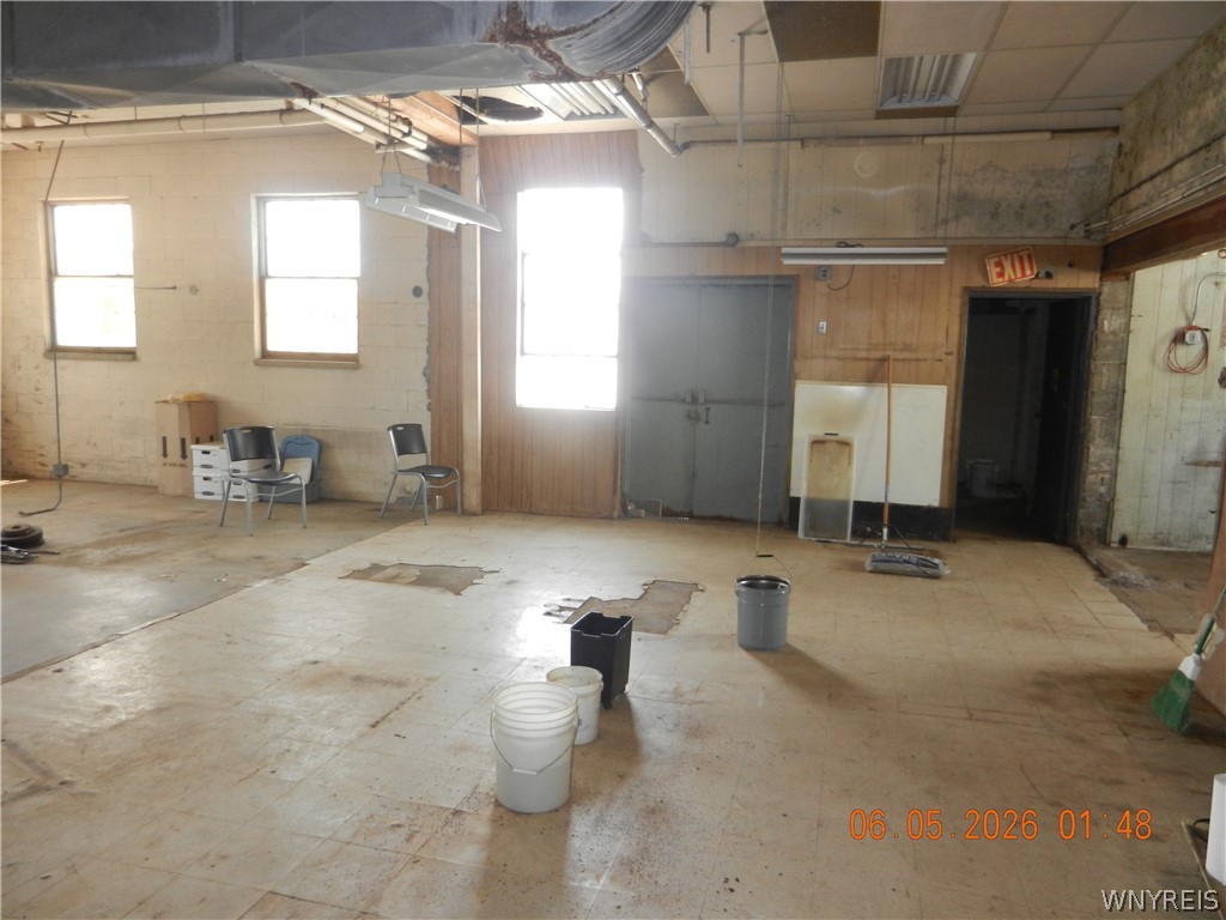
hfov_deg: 69.4
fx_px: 885
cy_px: 460
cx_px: 613
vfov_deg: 54.9
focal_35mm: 25
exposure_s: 1/30
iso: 220
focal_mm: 4.5
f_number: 3.5
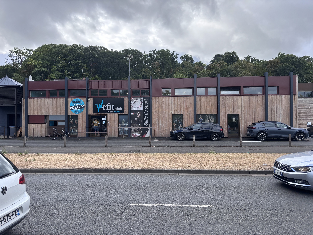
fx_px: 235
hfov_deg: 67.3
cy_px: 118
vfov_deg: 53.1
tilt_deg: +2.5
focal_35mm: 26
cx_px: 156
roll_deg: -0.5
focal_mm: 5.96
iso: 50
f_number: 1.6
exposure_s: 1/1418
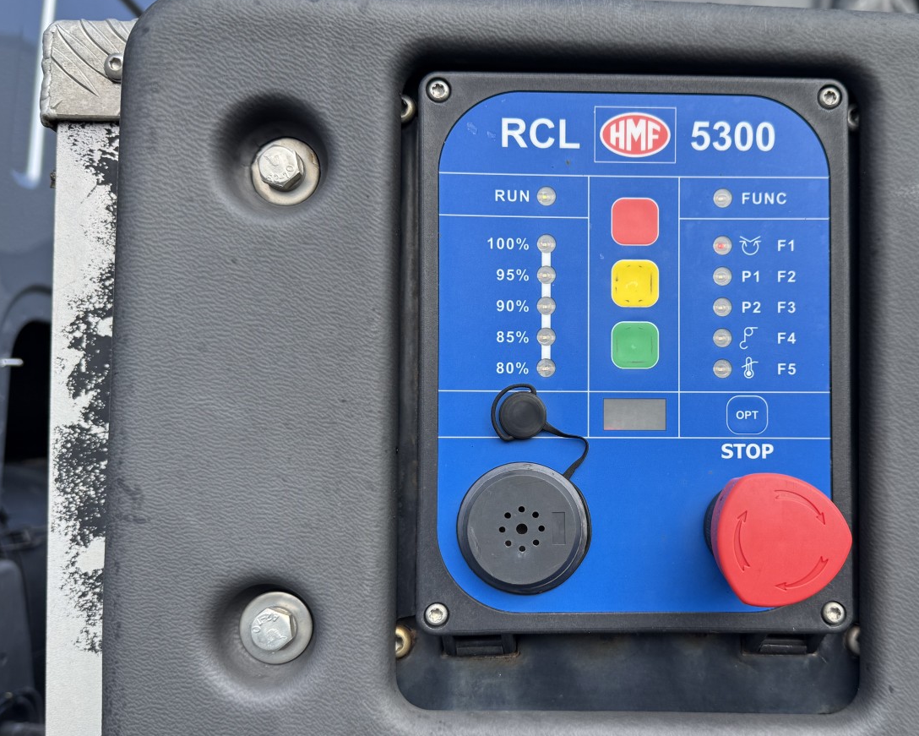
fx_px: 843
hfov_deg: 56.5
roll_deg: -0.8
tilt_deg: +1.3
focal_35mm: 31
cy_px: 417
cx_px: 577
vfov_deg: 47.0
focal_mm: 6.76
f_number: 1.78
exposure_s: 1/1192
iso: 80
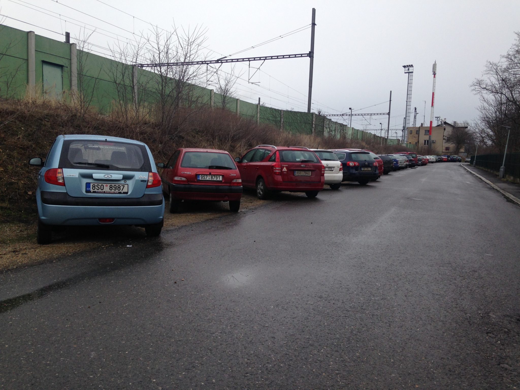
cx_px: 260
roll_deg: -2.1
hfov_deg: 55.4
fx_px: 496
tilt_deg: -5.8
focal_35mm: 33
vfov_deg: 42.9
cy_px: 195
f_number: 2.4
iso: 50
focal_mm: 4.12
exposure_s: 1/570
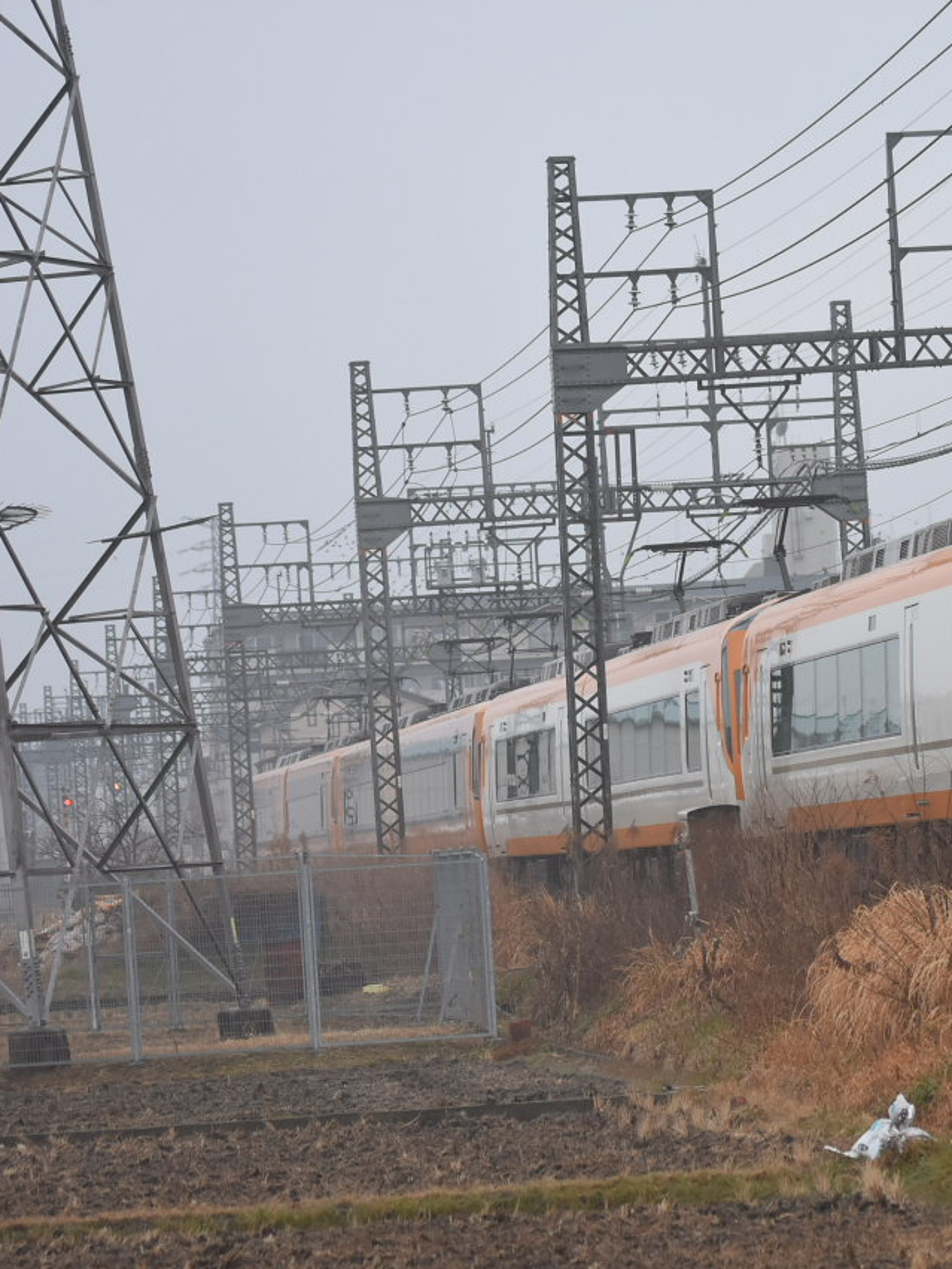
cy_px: 636
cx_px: 875
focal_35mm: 228
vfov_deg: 8.7
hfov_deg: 6.5
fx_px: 8350
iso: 800
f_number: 3.5
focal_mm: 105
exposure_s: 1/800
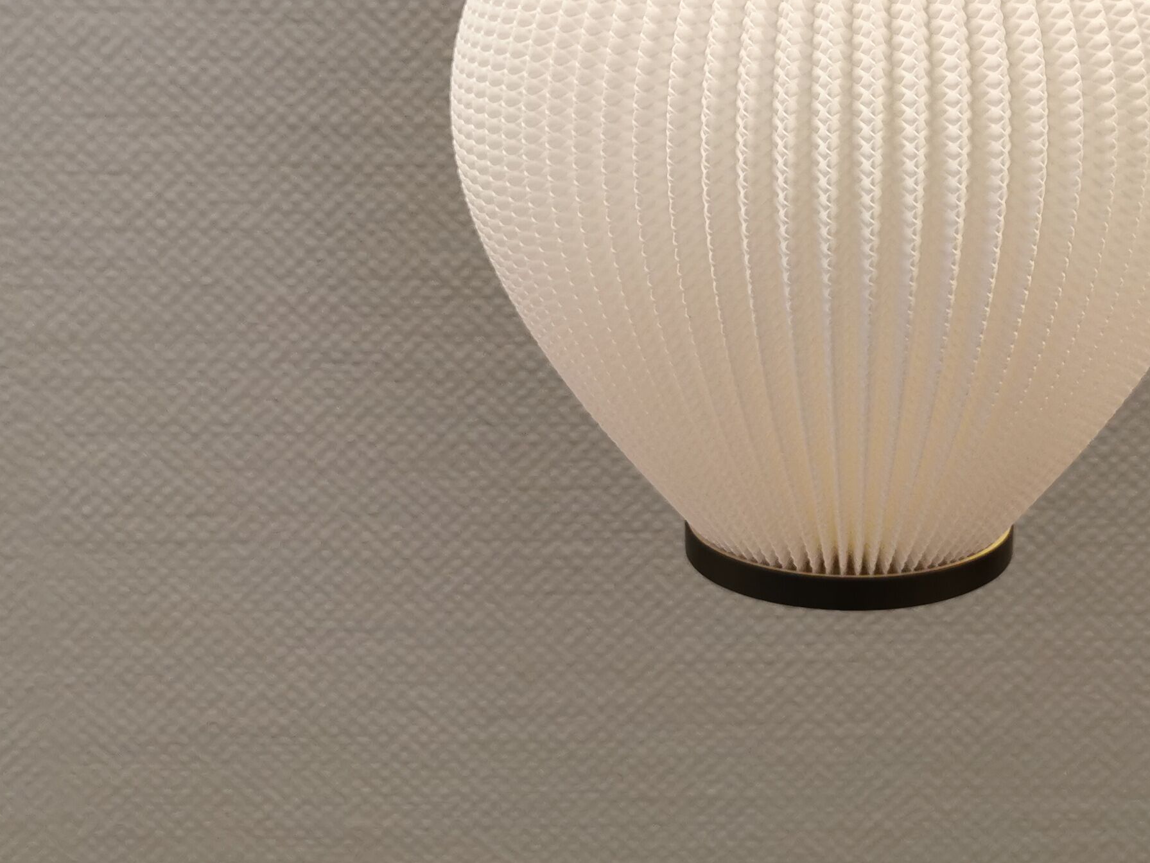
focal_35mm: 55
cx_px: 858
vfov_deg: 26.2
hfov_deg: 34.2
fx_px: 1827
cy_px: 207
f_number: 1.6
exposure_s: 1/50
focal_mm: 5.56
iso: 160
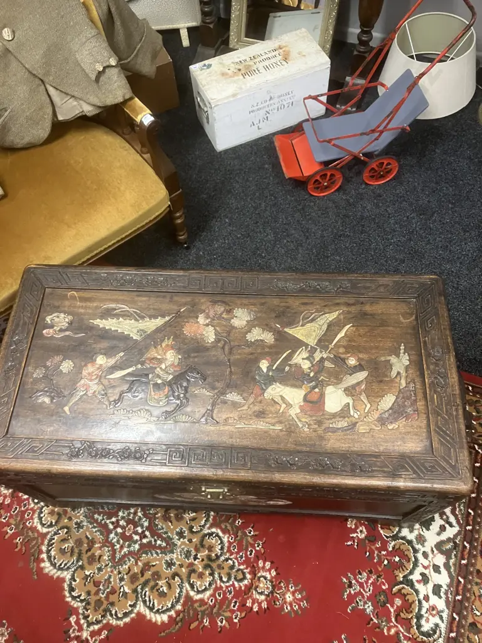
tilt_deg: -59.7
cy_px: 322
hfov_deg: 49.7
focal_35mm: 28
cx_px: 241
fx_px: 520
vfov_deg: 63.4
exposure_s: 1/52
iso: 320
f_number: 1.8
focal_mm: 3.99
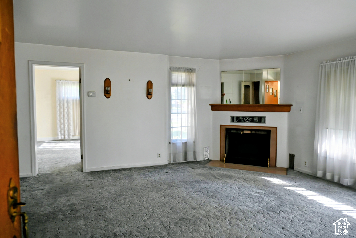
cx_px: 178
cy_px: 119
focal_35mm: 24
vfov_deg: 53.1
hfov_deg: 73.7
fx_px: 237
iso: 400
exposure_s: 1/250
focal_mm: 24
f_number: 4
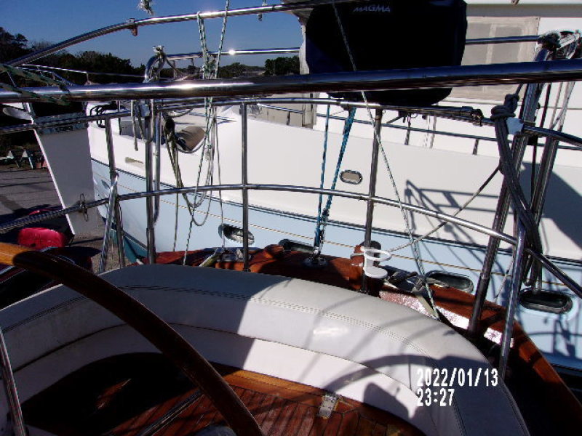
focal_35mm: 27
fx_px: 454
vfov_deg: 51.4
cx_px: 291
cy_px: 218
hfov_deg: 65.3
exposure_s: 1/280
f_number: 10.4
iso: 80
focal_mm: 4.9
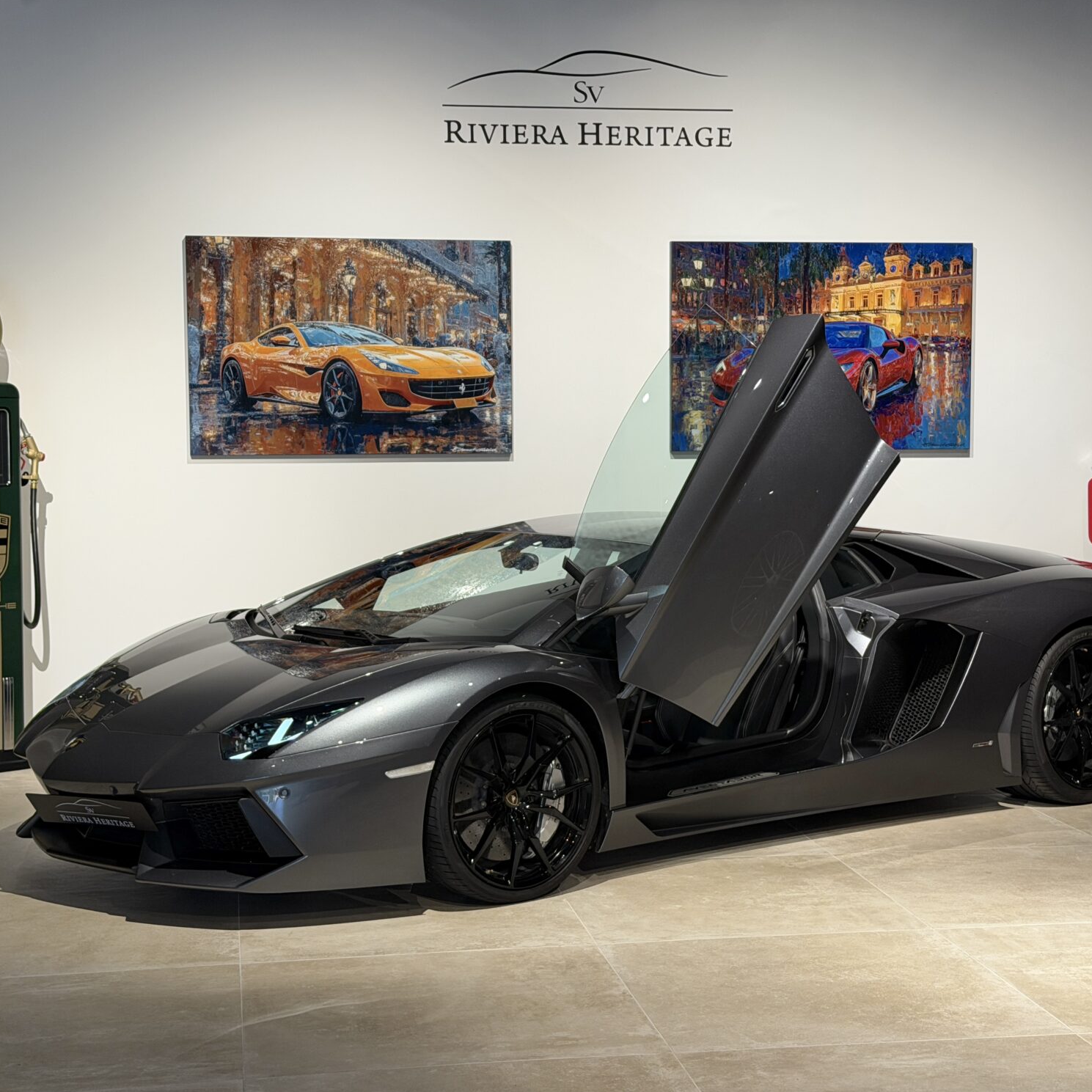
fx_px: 2034
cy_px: 546
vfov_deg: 30.0
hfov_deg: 30.0
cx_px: 581
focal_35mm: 57
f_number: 1.78
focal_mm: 6.76
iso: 160
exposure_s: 1/60
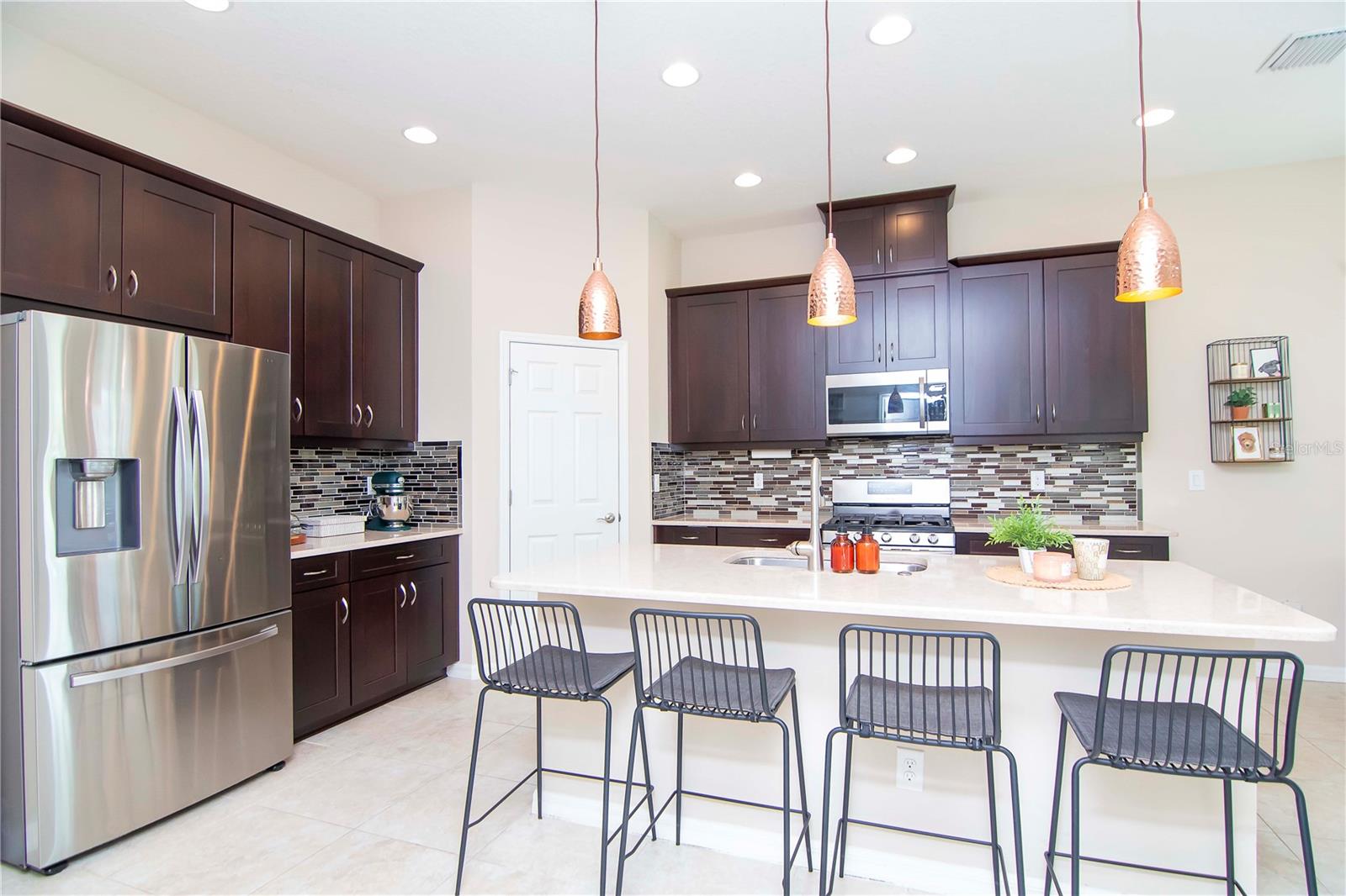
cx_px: 673
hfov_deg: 92.5
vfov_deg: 69.6
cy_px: 448
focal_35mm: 17
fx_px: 645
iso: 1250
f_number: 4
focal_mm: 11.5
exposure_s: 1/160
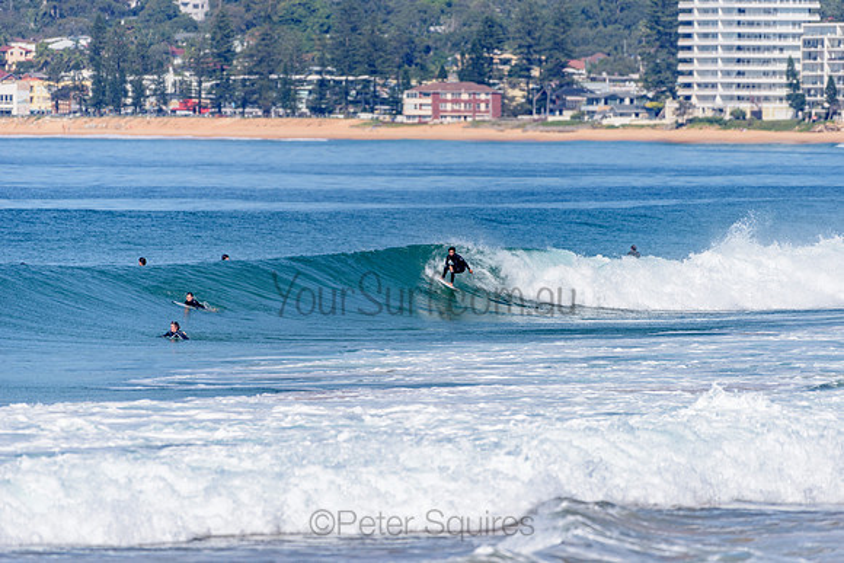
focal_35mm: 500
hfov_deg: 4.1
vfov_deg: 2.8
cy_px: 282
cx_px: 422
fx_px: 11724
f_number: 5.6
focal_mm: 500
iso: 100
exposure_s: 1/2000
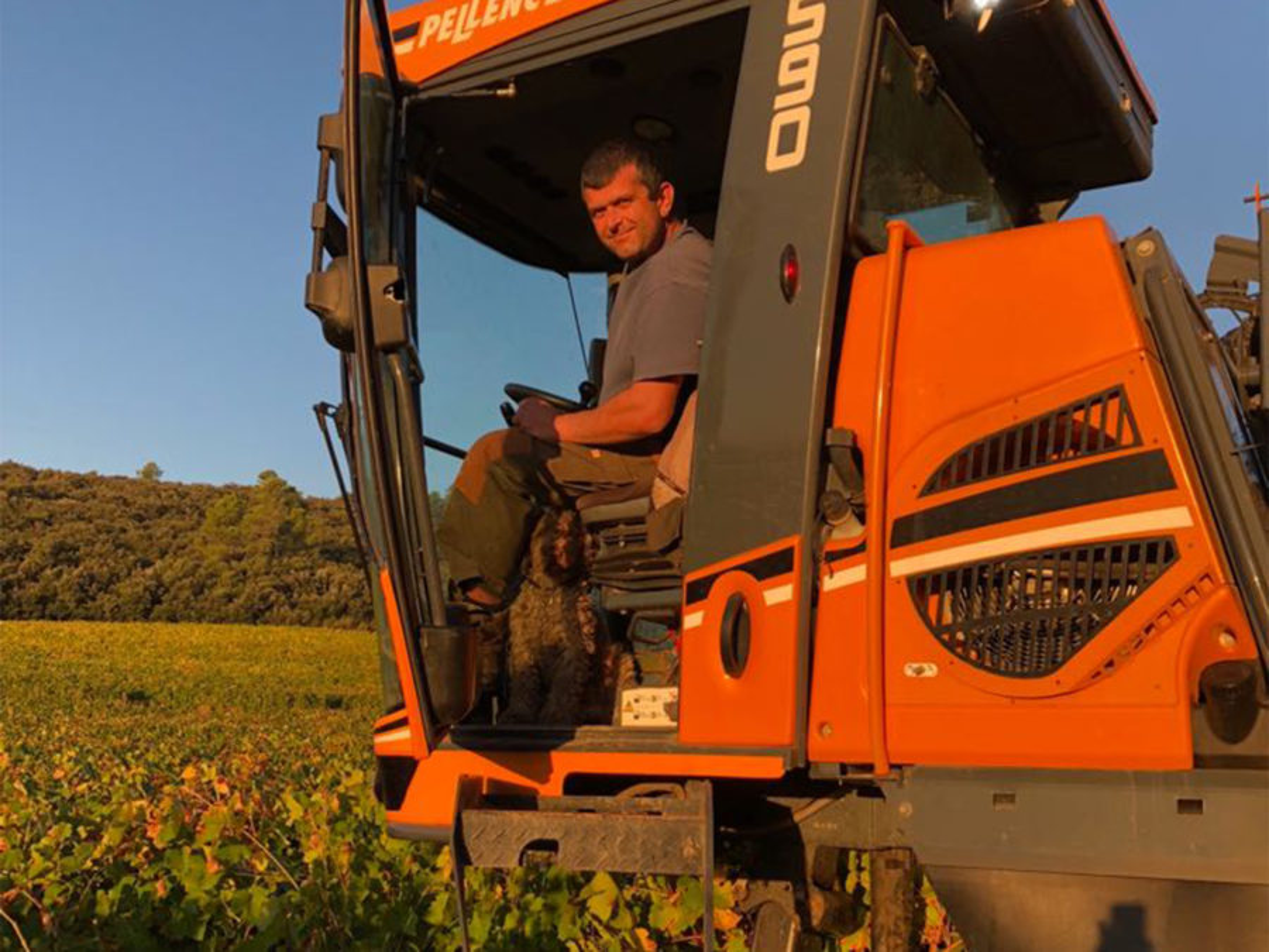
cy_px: 476
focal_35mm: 50
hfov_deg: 38.2
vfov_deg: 29.1
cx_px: 634
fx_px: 1833
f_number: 1.7
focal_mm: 25
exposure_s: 1/800
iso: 200
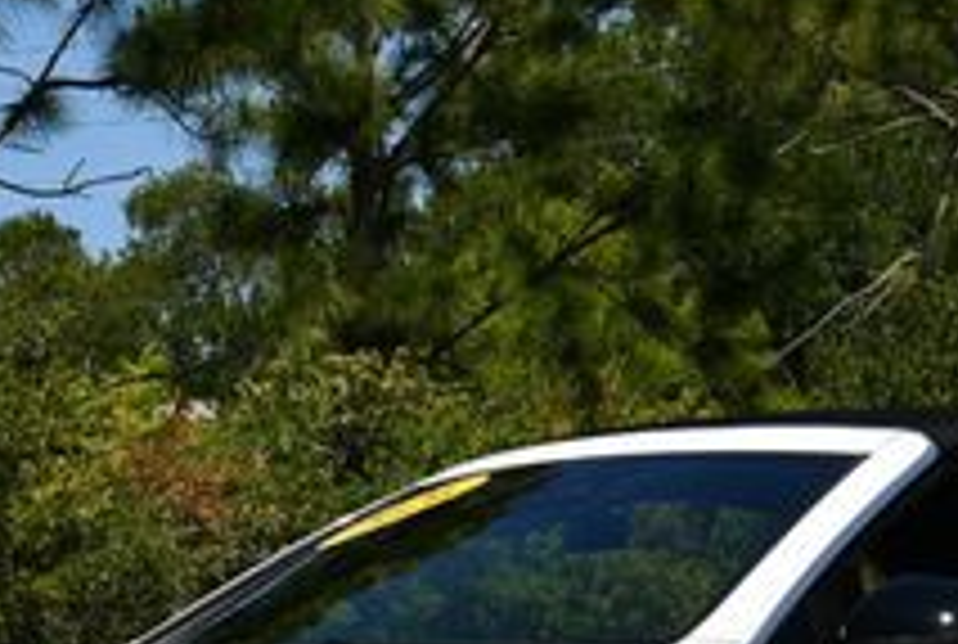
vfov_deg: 9.5
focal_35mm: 144
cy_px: 617
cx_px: 634
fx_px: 3840
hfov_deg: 14.2
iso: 100
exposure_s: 1/320
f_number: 9
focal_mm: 24
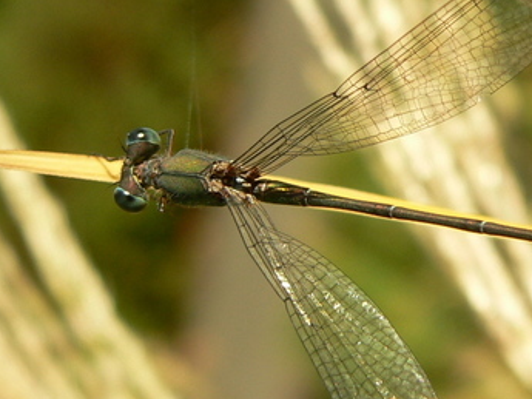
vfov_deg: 8.6
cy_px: 159
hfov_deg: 11.4
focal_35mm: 173
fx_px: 2660
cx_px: 374
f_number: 4
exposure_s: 1/400
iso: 80
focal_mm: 11.6
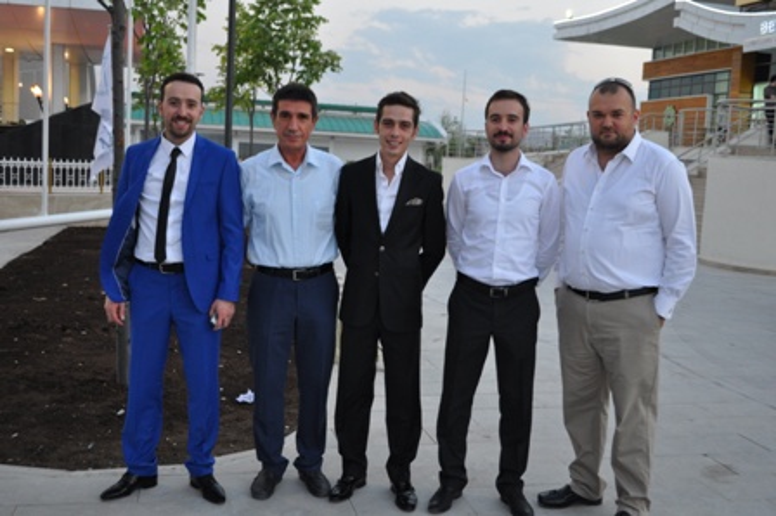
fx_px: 840
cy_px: 258
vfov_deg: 34.2
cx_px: 388
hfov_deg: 49.6
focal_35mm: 39
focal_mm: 26
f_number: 4.2
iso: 720
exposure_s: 1/60
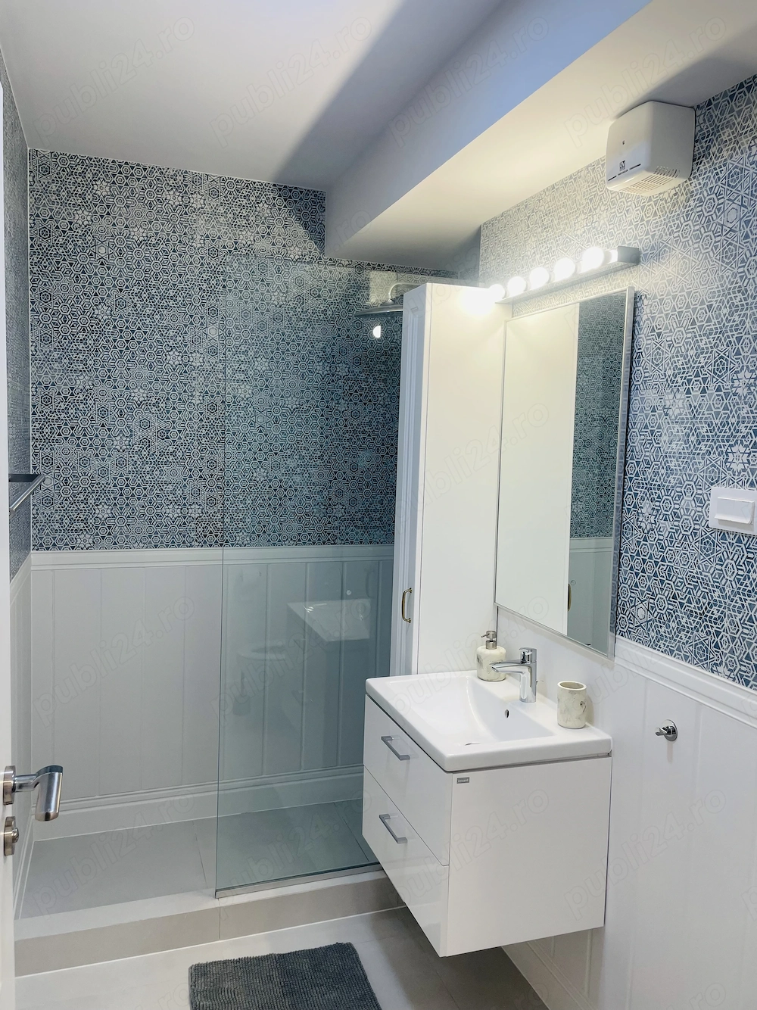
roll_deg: -1.6
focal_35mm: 26
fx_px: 758
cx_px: 378
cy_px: 505
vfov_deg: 67.3
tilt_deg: -5.3
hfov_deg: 53.0
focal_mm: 4.2
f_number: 1.6
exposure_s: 1/100
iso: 50
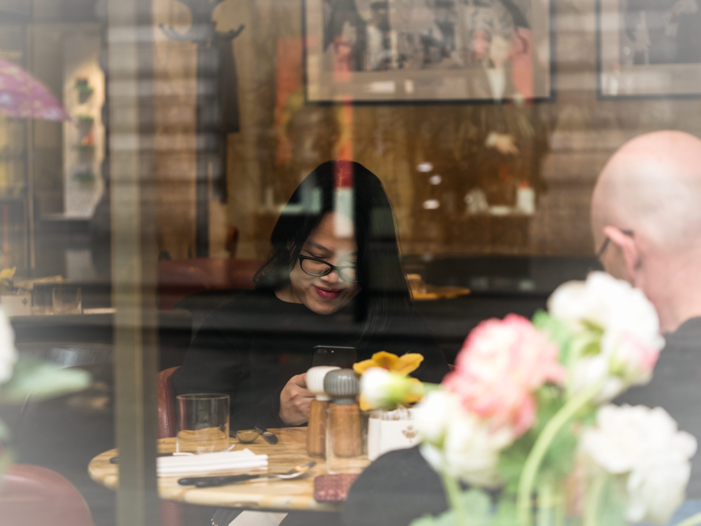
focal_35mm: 120
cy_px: 263
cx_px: 350
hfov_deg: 16.4
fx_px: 2431
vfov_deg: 12.4
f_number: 2.8
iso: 400
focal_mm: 60
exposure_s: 1/60
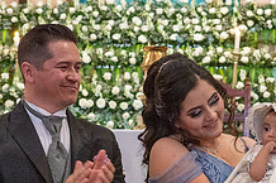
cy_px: 215
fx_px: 804
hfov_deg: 19.2
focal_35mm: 105
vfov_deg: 12.7
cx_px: 241
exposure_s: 1/100
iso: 2500
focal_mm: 35
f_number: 5
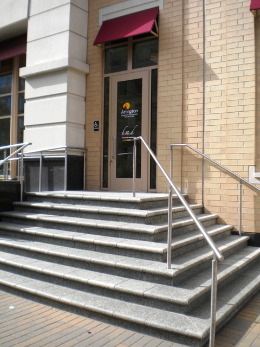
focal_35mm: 35
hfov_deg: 40.7
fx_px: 351
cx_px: 130
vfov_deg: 52.6
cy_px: 174
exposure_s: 1/170
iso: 80
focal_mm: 6.3
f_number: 4.6
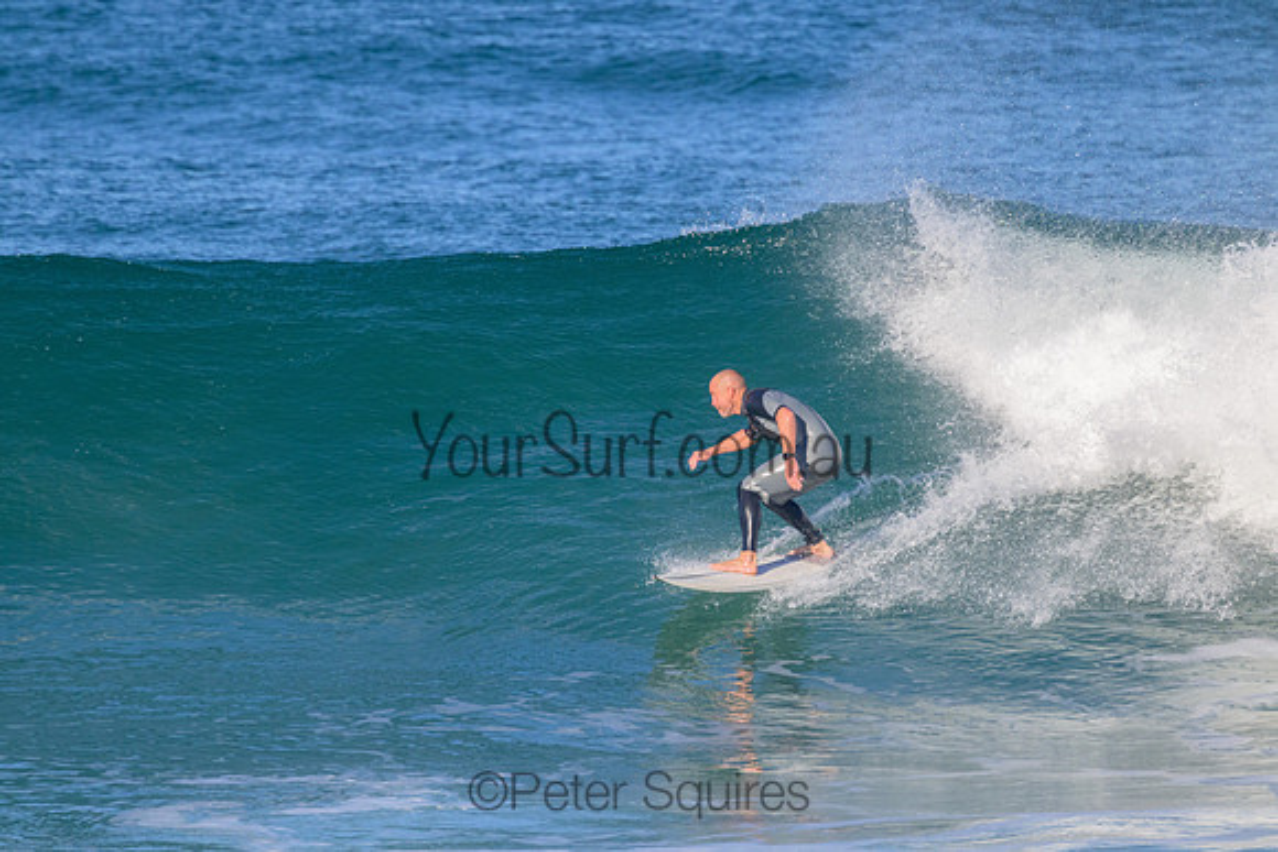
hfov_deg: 2.6
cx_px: 639
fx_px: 28405
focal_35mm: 800
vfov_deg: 1.7
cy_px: 426
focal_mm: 800
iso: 1600
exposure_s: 1/2000
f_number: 11
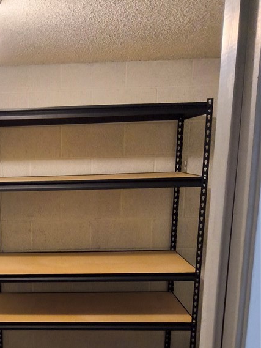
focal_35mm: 45
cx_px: 27
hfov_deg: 30.8
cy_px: 283
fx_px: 452
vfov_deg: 40.2
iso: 400
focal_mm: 3.08
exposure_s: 1/60
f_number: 2
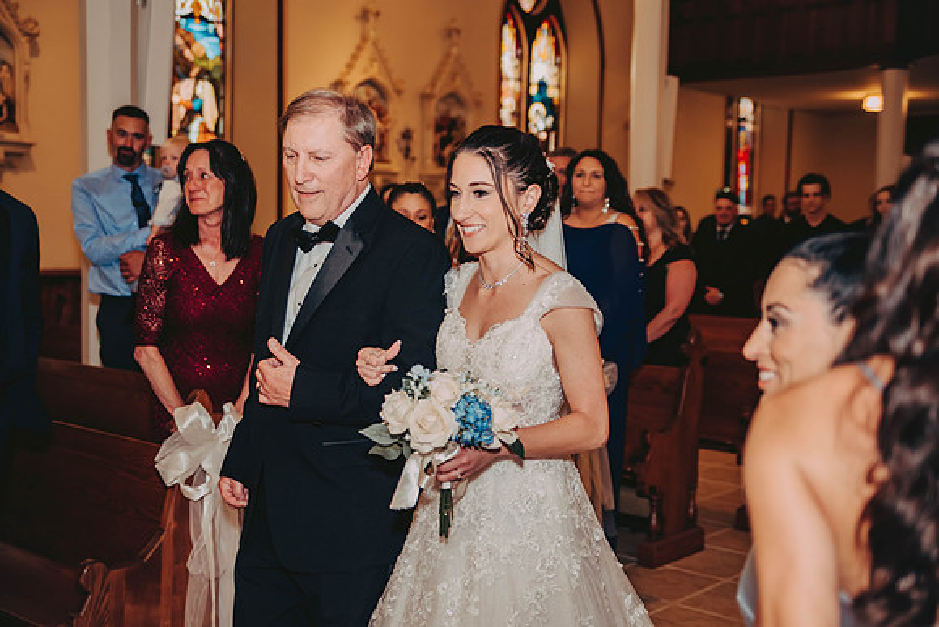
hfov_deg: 42.7
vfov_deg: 29.3
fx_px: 1200
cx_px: 470
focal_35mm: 46
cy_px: 314
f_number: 2.8
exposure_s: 1/100
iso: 800
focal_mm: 46
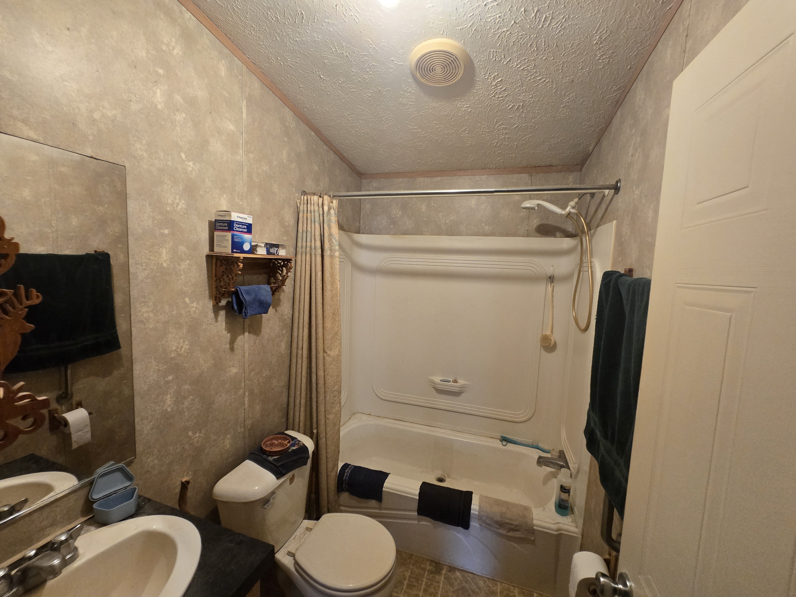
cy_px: 298
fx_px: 299
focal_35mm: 13
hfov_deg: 106.2
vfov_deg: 89.9
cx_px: 398
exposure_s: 1/60
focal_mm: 2.2
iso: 500
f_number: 2.2
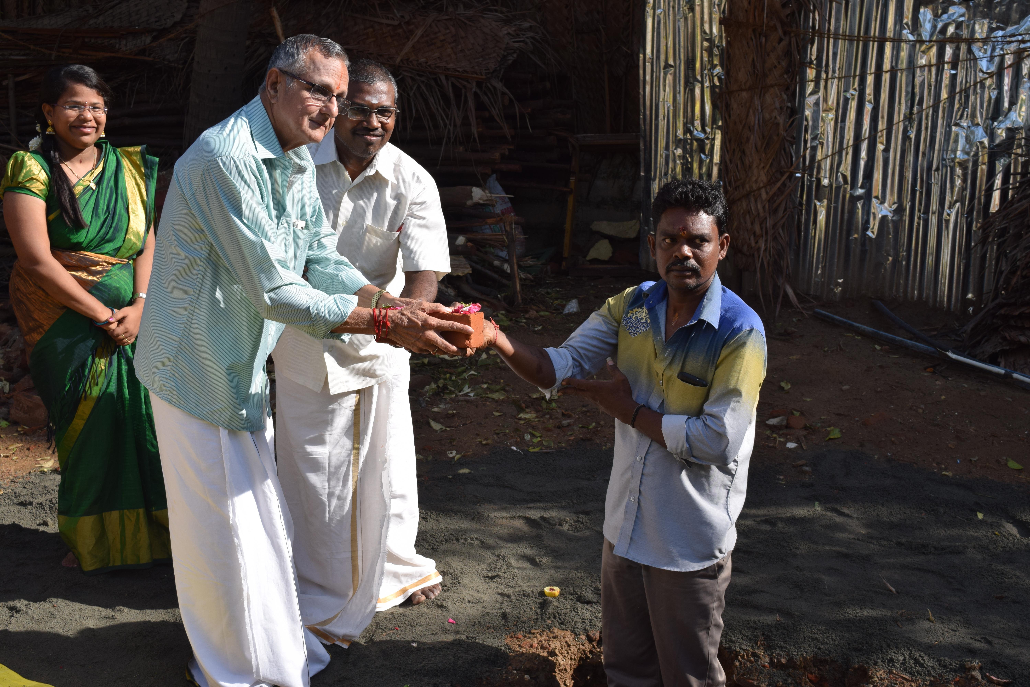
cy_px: 344
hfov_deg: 42.3
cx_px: 515
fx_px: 1330
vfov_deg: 28.9
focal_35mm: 46
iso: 200
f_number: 9
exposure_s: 1/320
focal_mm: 31
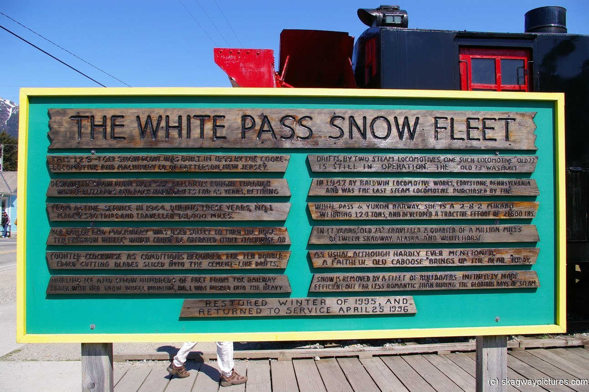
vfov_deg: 43.5
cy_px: 196
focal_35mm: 30
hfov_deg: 62.0
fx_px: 490
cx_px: 294
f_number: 11
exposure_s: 1/250
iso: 200
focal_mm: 20
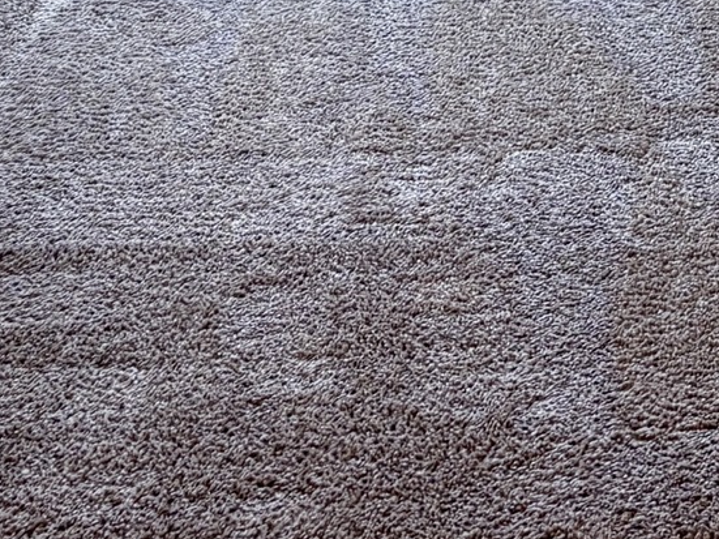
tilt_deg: -2.4
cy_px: -904
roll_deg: +1.7
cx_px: 679
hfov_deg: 13.5
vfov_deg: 8.9
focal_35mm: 145
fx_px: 3011
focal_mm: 5.96
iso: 100
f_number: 1.6
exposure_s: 1/60
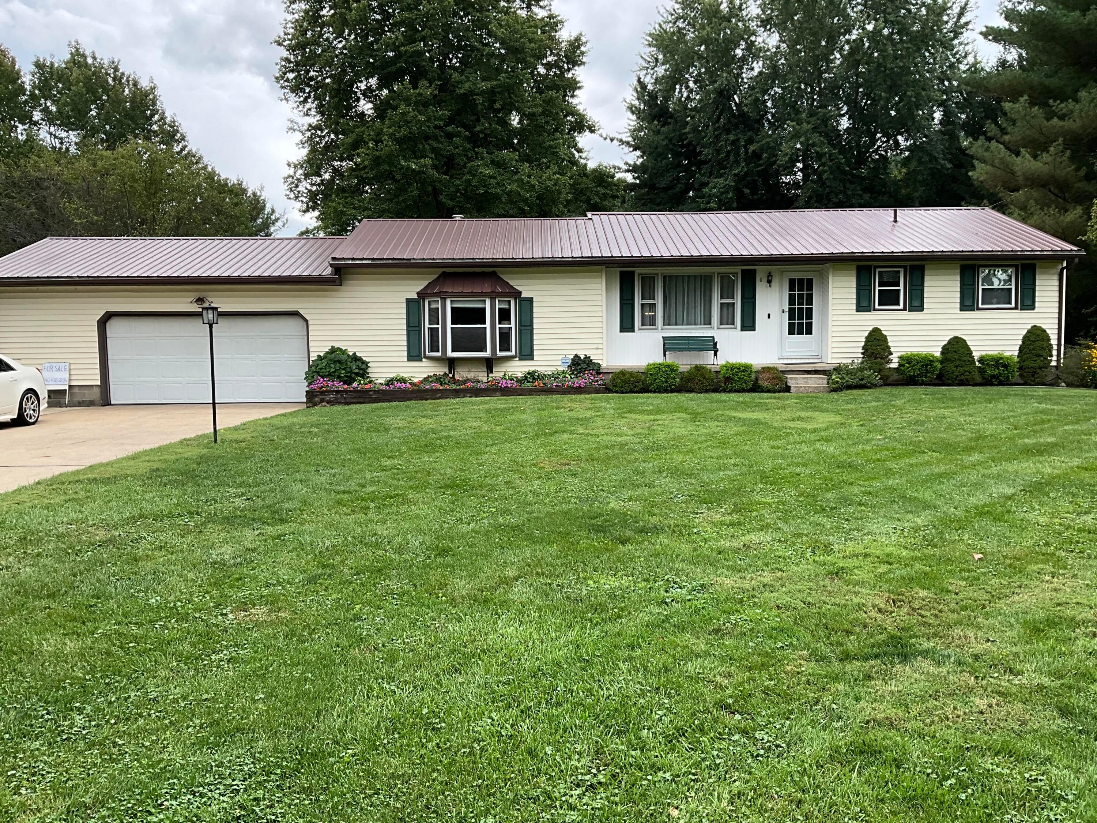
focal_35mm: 29
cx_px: 548
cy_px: 412
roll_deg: +1.0
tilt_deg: -3.9
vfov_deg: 48.2
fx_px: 919
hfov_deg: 61.7
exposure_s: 1/189
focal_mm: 3
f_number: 1.8
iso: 25
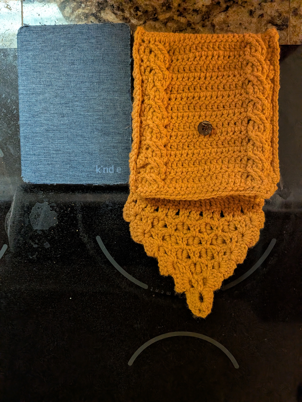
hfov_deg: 56.8
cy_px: 201
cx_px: 151
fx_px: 279
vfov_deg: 71.6
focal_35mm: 24
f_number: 1.7
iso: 1399
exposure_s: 1/120
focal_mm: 4.53
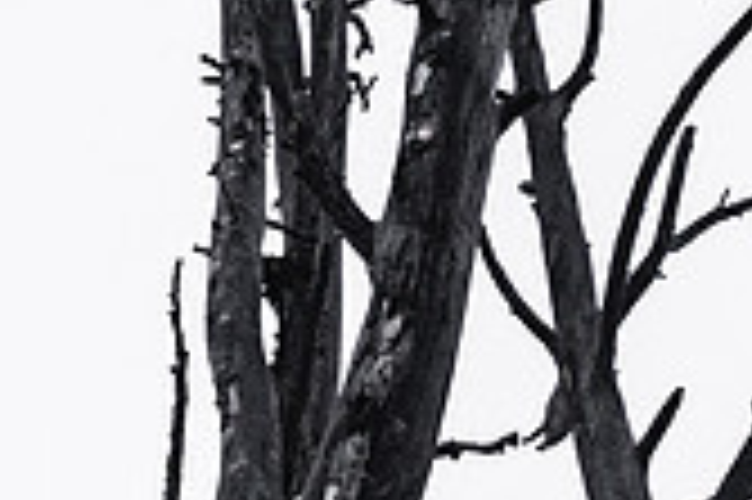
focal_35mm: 263
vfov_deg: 5.2
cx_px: 383
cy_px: 283
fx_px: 5488
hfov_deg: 7.8
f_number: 5.6
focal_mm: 50
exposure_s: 1/800
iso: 250
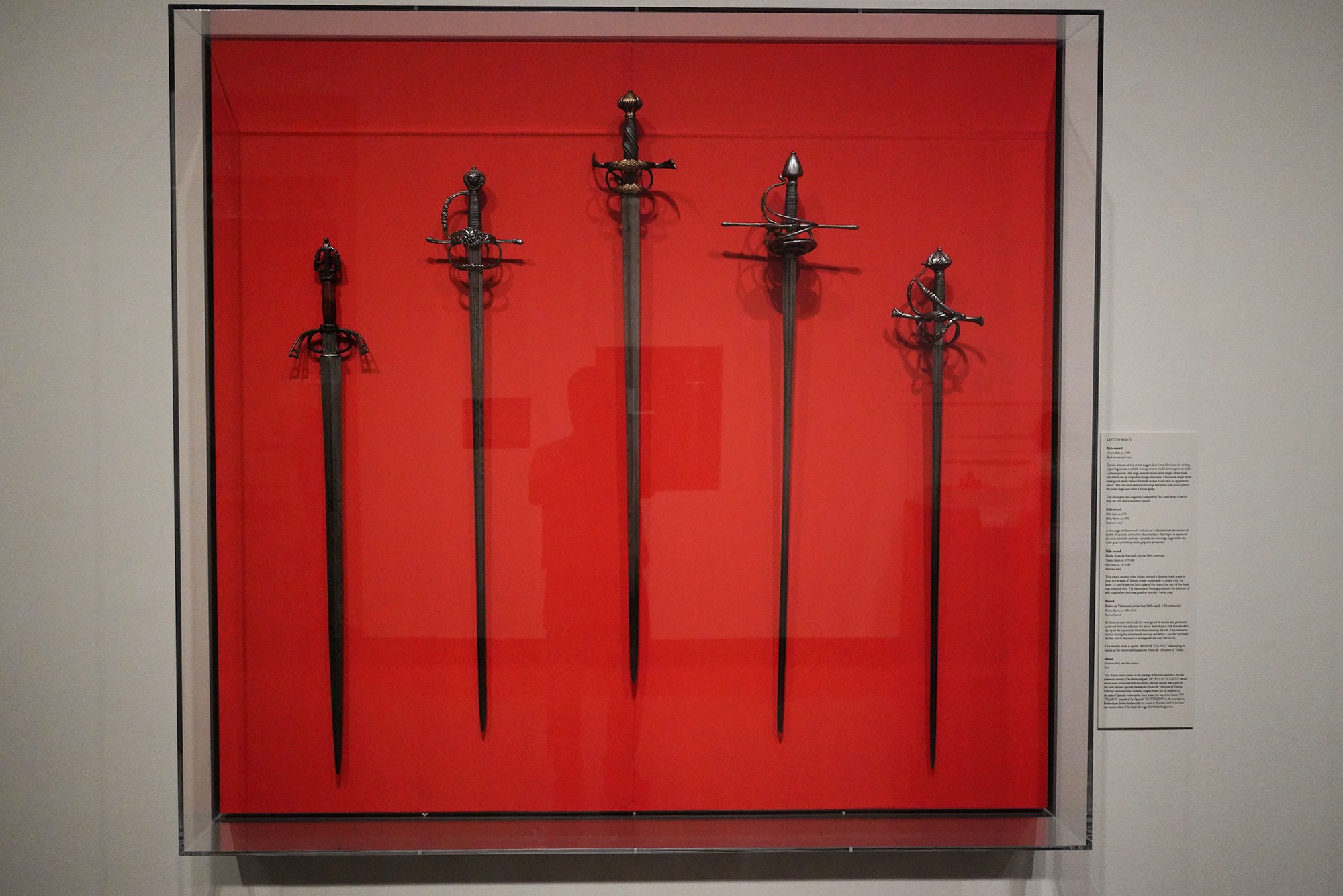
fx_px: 1231
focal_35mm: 33
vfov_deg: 40.0
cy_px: 448
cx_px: 672
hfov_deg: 57.2
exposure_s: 1/100
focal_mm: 33
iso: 8000
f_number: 4.5
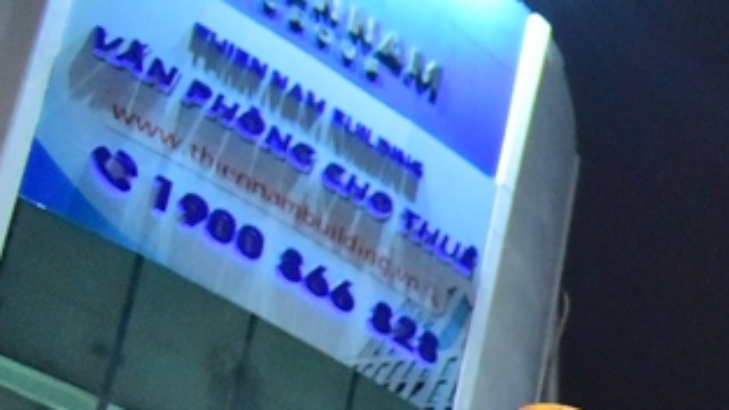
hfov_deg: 12.7
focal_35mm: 130
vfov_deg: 8.8
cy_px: 832
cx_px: 1756
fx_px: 2513
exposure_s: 1/80
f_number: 4
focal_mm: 24
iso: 3200
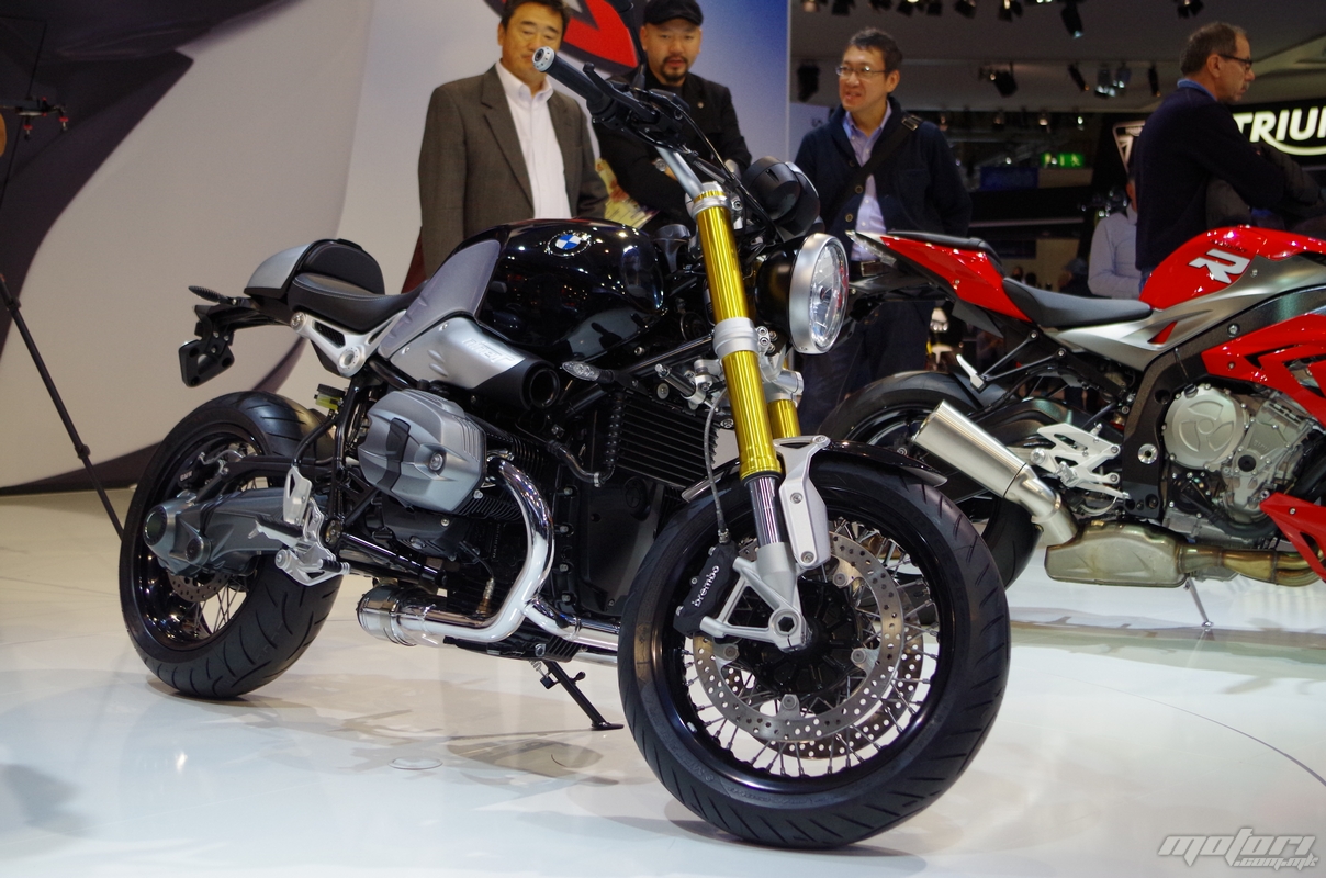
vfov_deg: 27.4
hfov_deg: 40.4
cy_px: 439
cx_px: 663
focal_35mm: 49
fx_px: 1801
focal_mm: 32.5
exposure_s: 1/400
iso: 800
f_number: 4
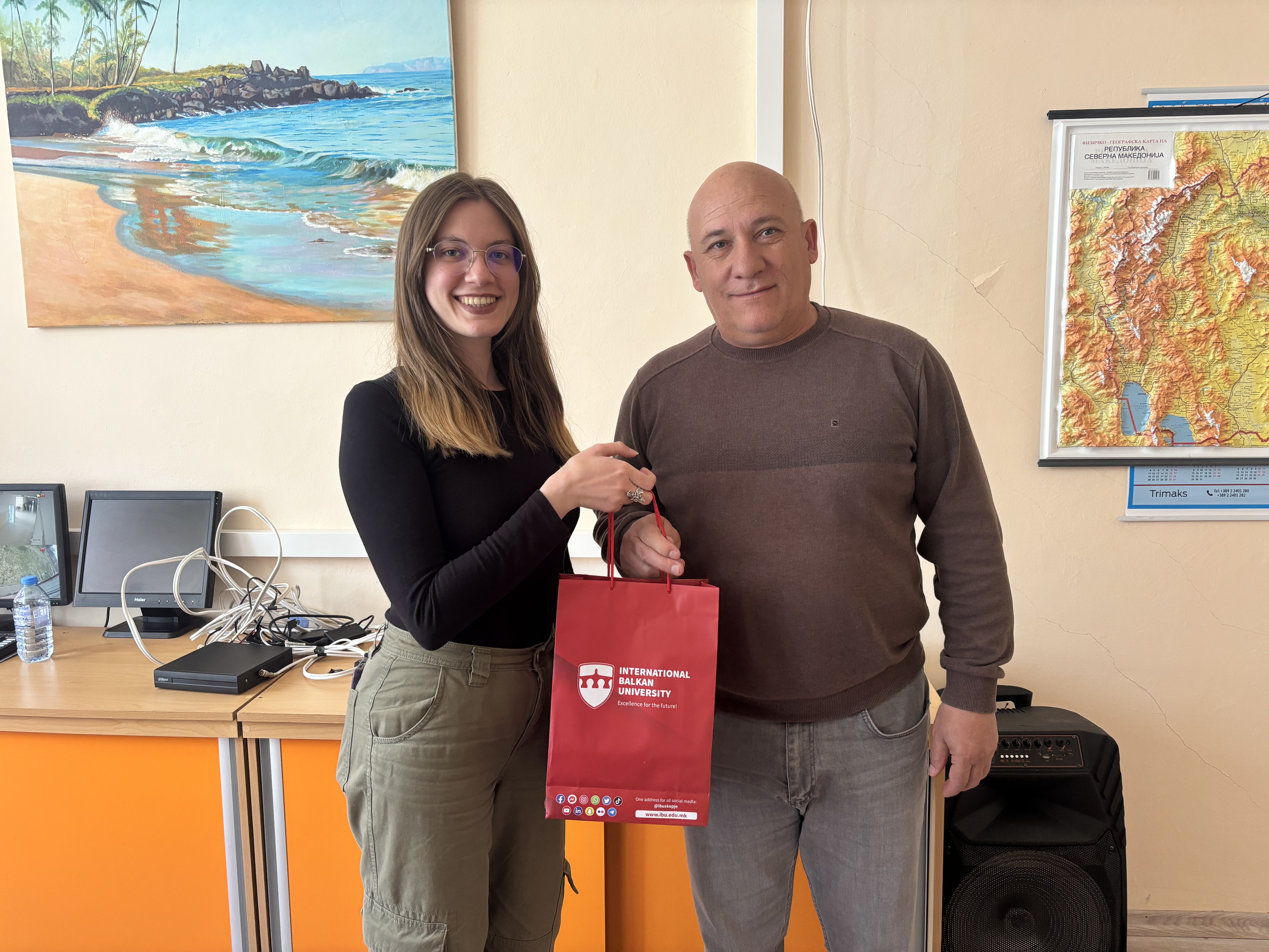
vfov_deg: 53.1
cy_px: 476
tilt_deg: -8.1
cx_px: 634
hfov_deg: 67.3
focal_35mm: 26
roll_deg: +0.1
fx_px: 953
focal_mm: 5.96
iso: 160
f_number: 1.6
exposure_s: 1/60
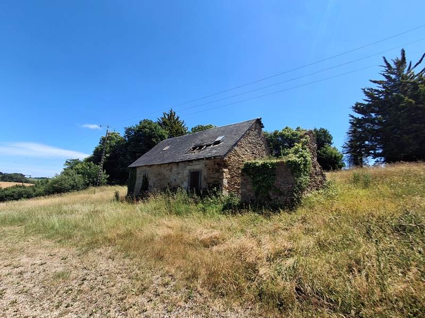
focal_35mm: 16
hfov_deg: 94.5
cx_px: 212
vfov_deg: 78.1
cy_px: 159
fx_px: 196
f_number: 2.2
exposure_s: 1/748
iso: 40
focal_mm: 1.64
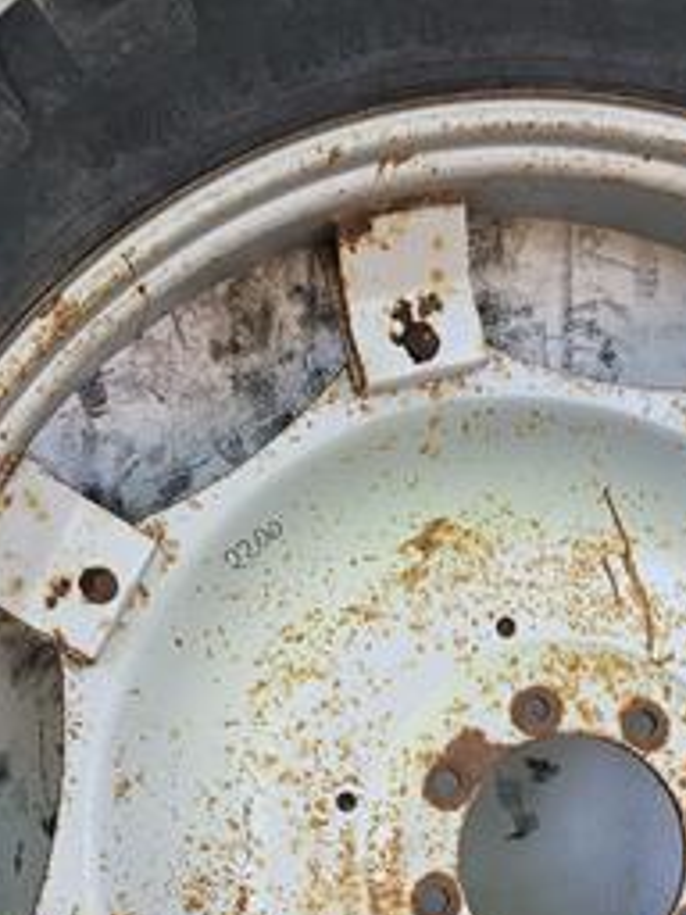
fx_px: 1823
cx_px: 511
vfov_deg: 26.7
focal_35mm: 69
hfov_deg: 21.1
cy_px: 911
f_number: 1.8
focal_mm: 5.4
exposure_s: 1/100
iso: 40
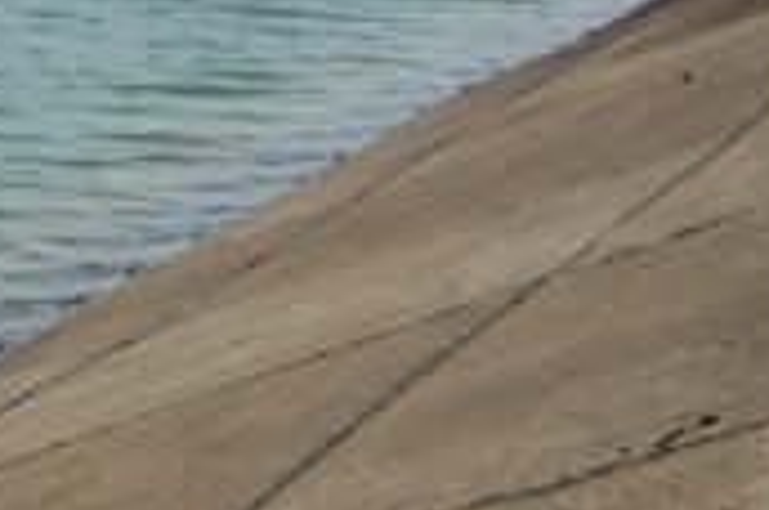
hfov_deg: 14.0
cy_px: -224
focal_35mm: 144
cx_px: -45
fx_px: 3070
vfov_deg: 9.3
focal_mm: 26
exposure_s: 1/500
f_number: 5.6
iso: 100
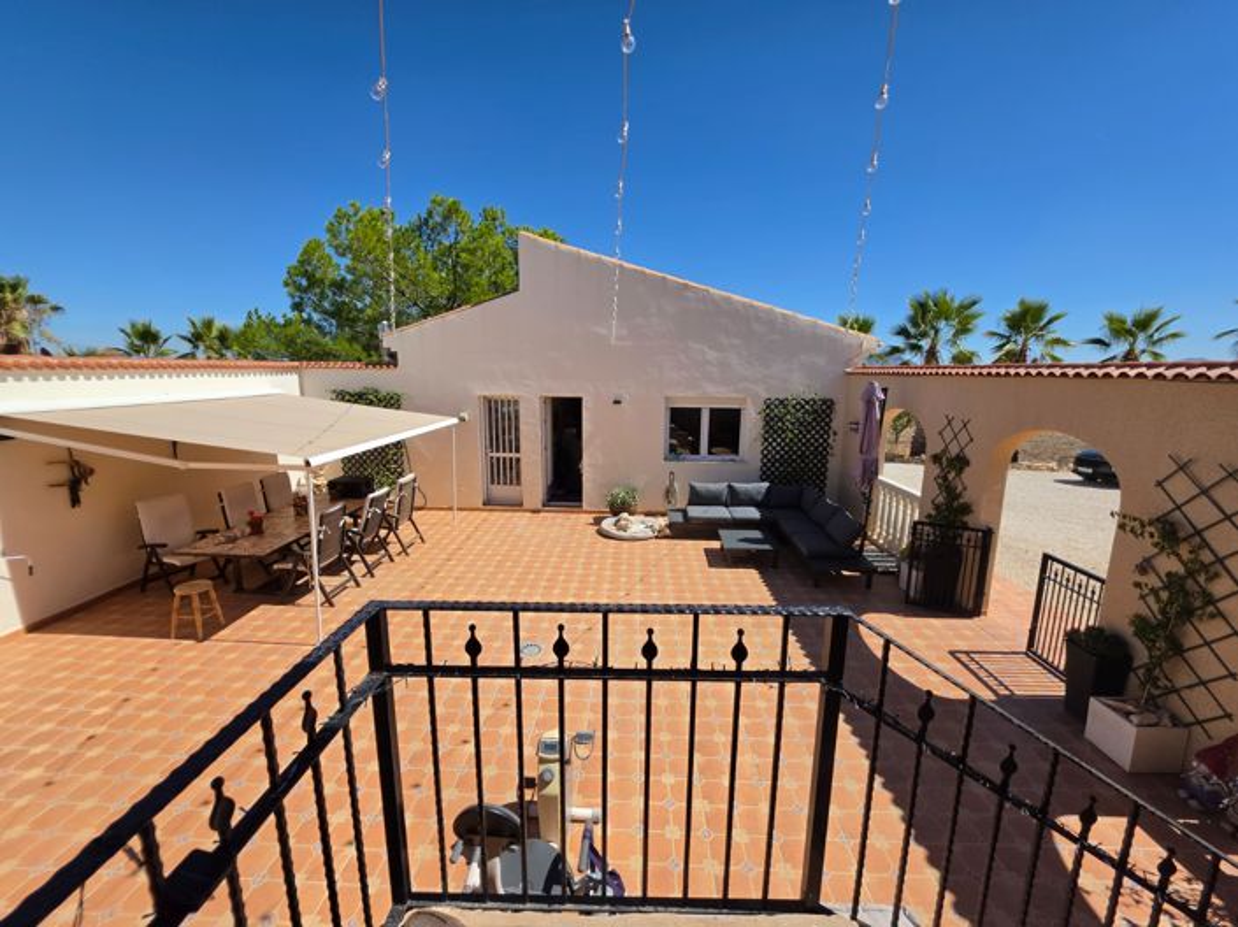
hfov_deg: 106.2
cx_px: 619
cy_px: 464
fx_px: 465
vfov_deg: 89.9
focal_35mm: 13
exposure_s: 1/2701
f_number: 1.9
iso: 32
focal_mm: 2.2
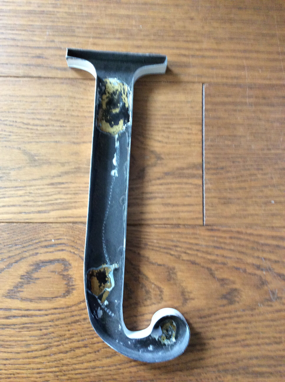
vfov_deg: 56.9
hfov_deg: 44.1
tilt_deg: -83.6
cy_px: 191
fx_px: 352
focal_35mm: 32
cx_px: 142
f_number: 2.4
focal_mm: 3.3
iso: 200
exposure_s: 1/25
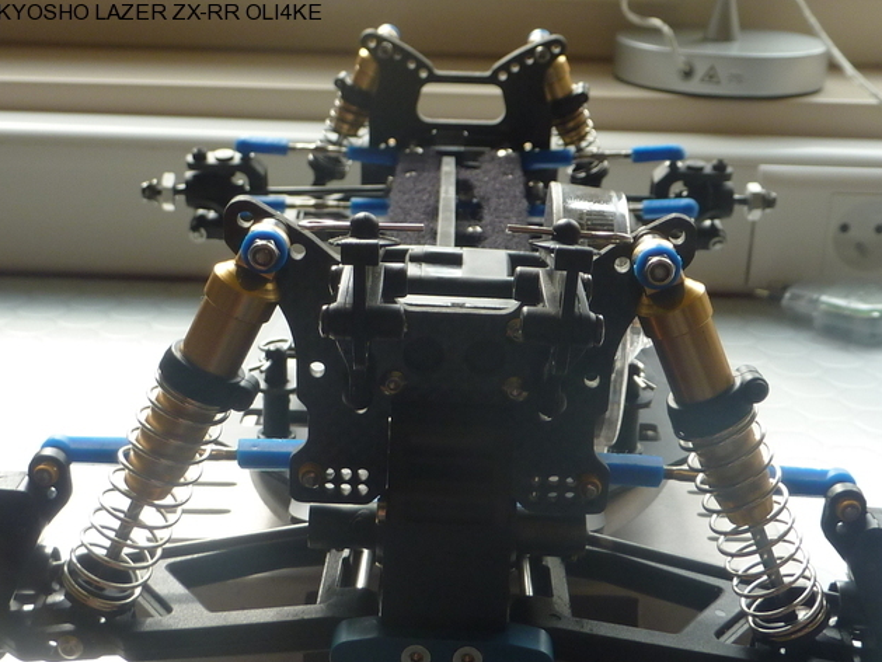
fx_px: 1504
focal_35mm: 59
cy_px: 335
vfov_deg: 24.8
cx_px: 445
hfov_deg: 32.7
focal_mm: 5.3
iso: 80
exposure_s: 1/80
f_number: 3.5
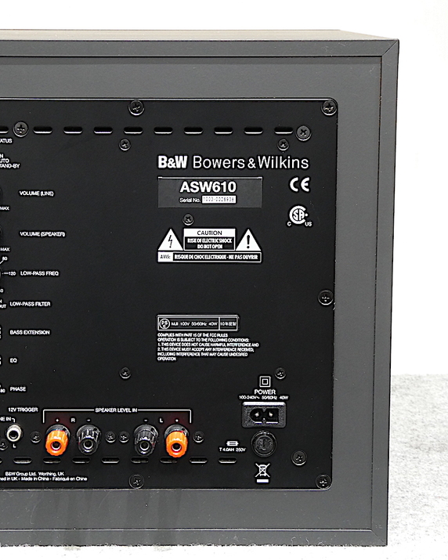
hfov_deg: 15.8
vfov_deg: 19.8
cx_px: 144
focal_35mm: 97
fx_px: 1608
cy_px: 280
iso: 200
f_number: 4.6
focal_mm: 13.2
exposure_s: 1/4
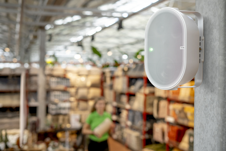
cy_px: 76
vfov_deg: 27.0
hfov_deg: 39.6
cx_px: 113
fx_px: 314
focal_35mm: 50
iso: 100
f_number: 2.8
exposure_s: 1/40
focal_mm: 50
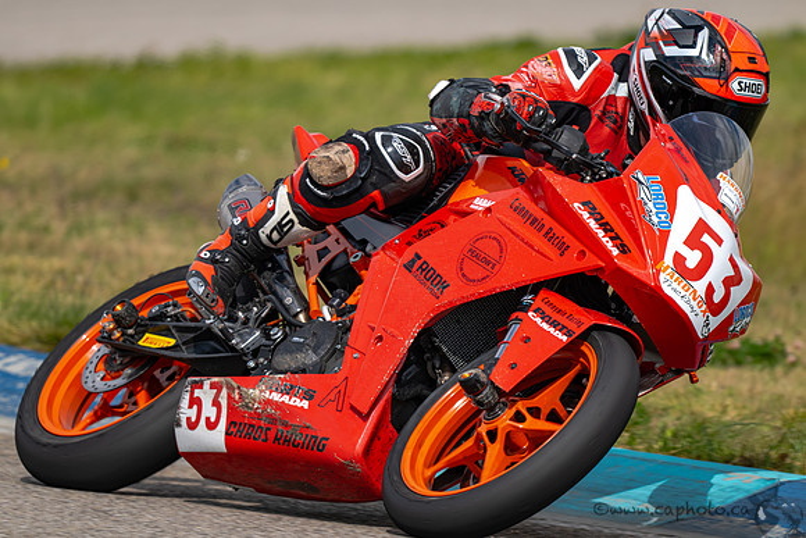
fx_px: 15297
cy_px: 232
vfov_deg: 2.0
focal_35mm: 683
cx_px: 347
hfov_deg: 3.0
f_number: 6.3
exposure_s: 1/1250
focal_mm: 600
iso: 180
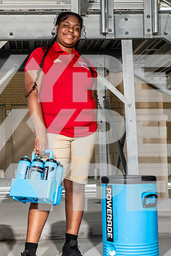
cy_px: 133
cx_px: 65
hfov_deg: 20.9
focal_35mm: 65
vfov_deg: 30.9
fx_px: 462
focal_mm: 48
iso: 200
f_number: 7.1
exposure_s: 1/320
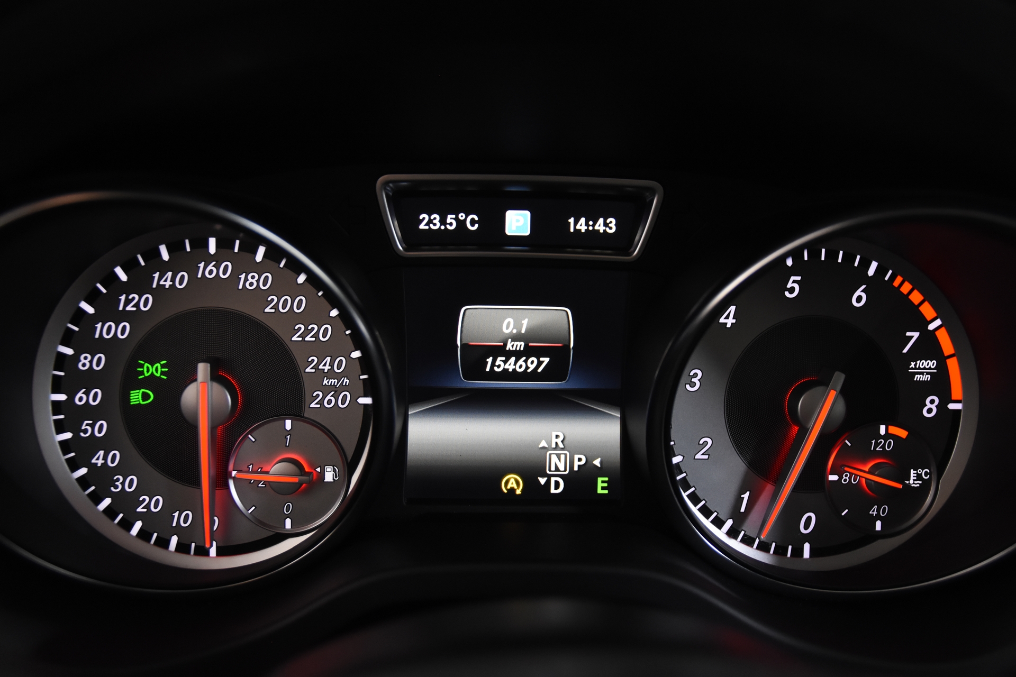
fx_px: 1101
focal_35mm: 39
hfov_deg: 49.6
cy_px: 338
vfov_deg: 34.2
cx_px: 508
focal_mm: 26
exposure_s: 1/40
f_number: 3.2
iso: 1800
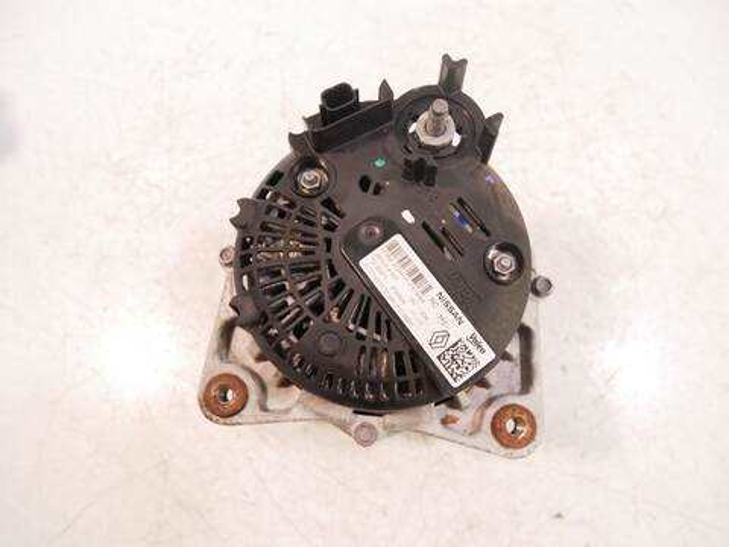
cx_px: 364
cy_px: 274
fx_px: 548
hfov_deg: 67.3
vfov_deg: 53.1
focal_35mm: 26
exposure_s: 1/125
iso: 1600
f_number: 3.5
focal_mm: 13
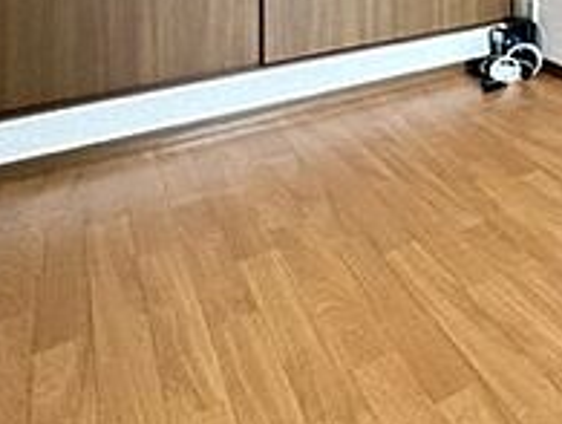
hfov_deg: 32.2
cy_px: -159
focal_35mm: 43
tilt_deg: +0.4
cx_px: 744
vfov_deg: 27.0
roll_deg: +0.3
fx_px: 699
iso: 200
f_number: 2.2
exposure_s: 1/60
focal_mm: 2.22
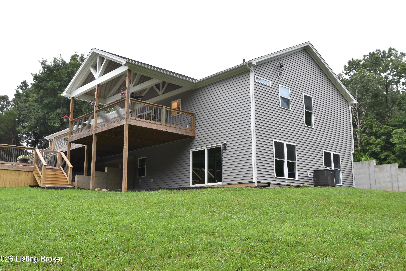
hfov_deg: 53.8
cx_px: 199
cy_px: 132
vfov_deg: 37.3
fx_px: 401
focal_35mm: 36
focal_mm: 23
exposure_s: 1/125
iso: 400
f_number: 5.6
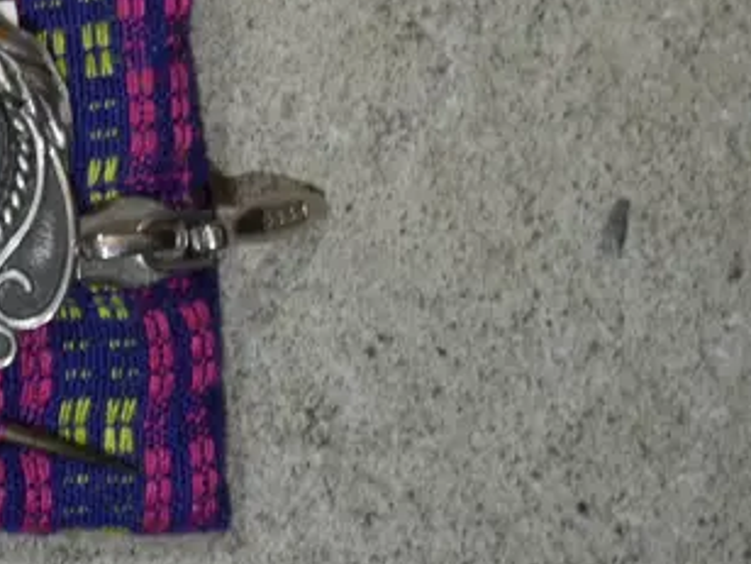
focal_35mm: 133
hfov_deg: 13.7
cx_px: -480
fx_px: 2885
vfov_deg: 11.0
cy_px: 6
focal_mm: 20
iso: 250
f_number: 4.5
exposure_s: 1/60
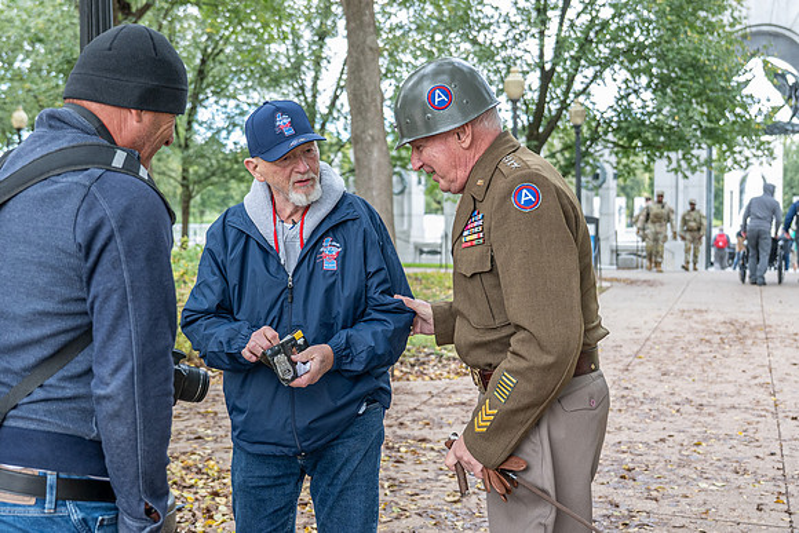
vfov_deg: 28.4
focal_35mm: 48
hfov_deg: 41.3
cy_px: 271
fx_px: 1054
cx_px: 314
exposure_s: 1/400
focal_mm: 28.5
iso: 640
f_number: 2.8
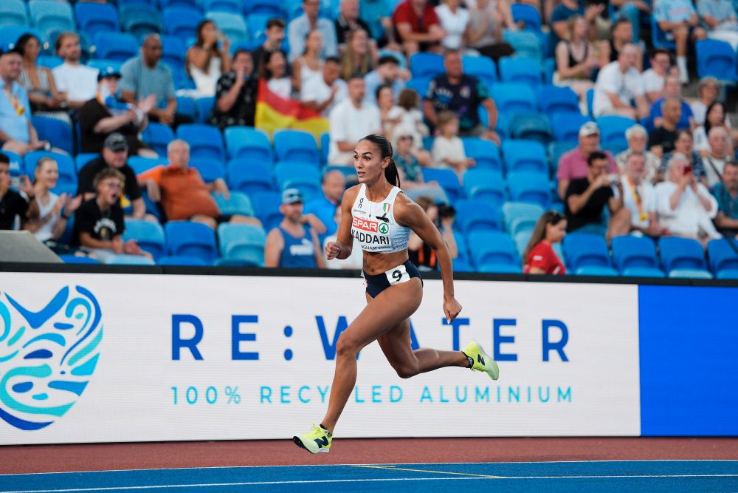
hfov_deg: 13.7
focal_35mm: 150
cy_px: 246
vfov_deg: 9.2
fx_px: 3075
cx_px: 369
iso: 800
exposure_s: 1/2000
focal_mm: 150
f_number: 2
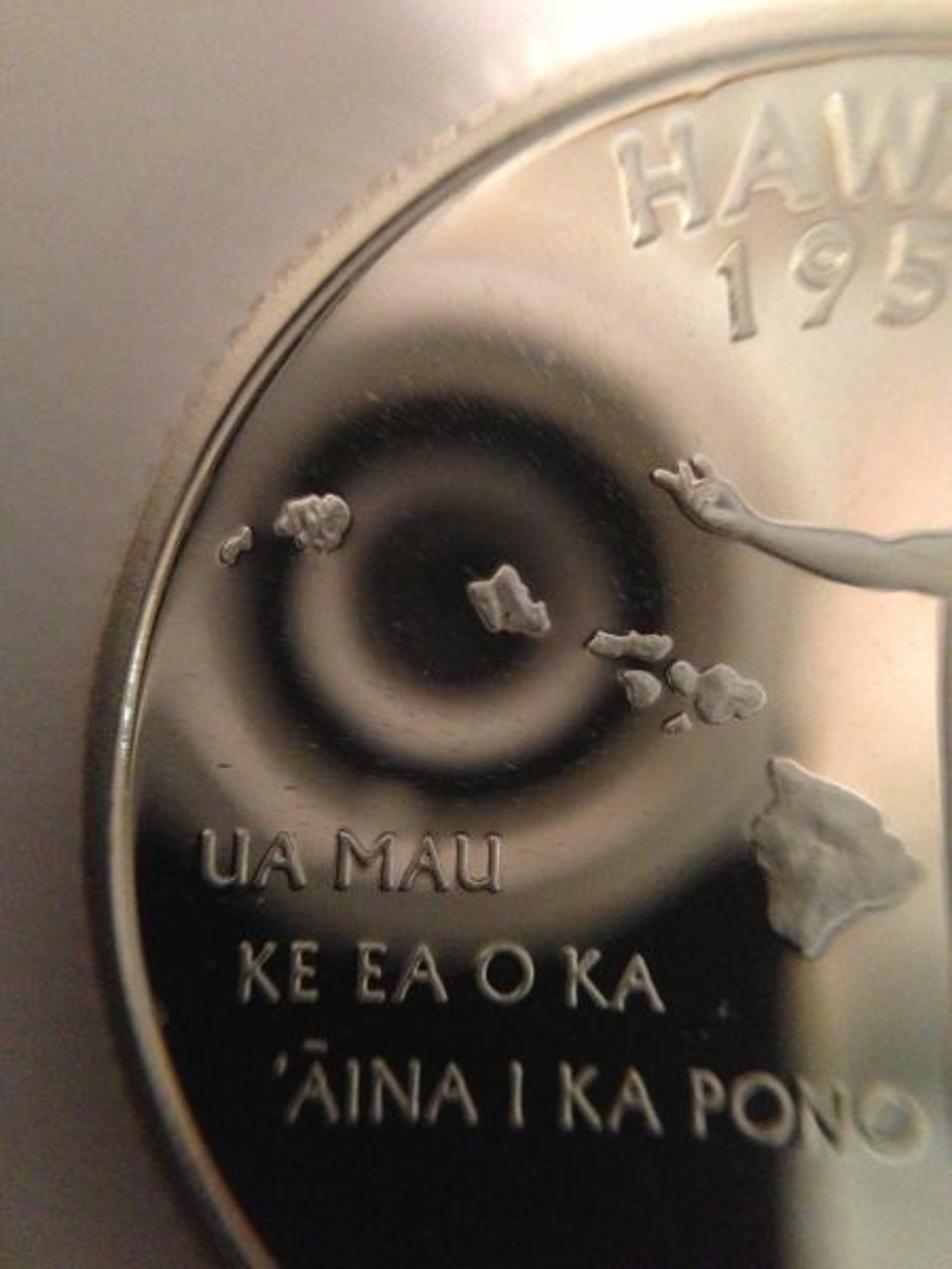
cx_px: 476
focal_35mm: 33
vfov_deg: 55.4
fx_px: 1210
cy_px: 634
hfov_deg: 42.9
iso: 800
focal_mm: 4.13
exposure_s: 1/15
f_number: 2.4
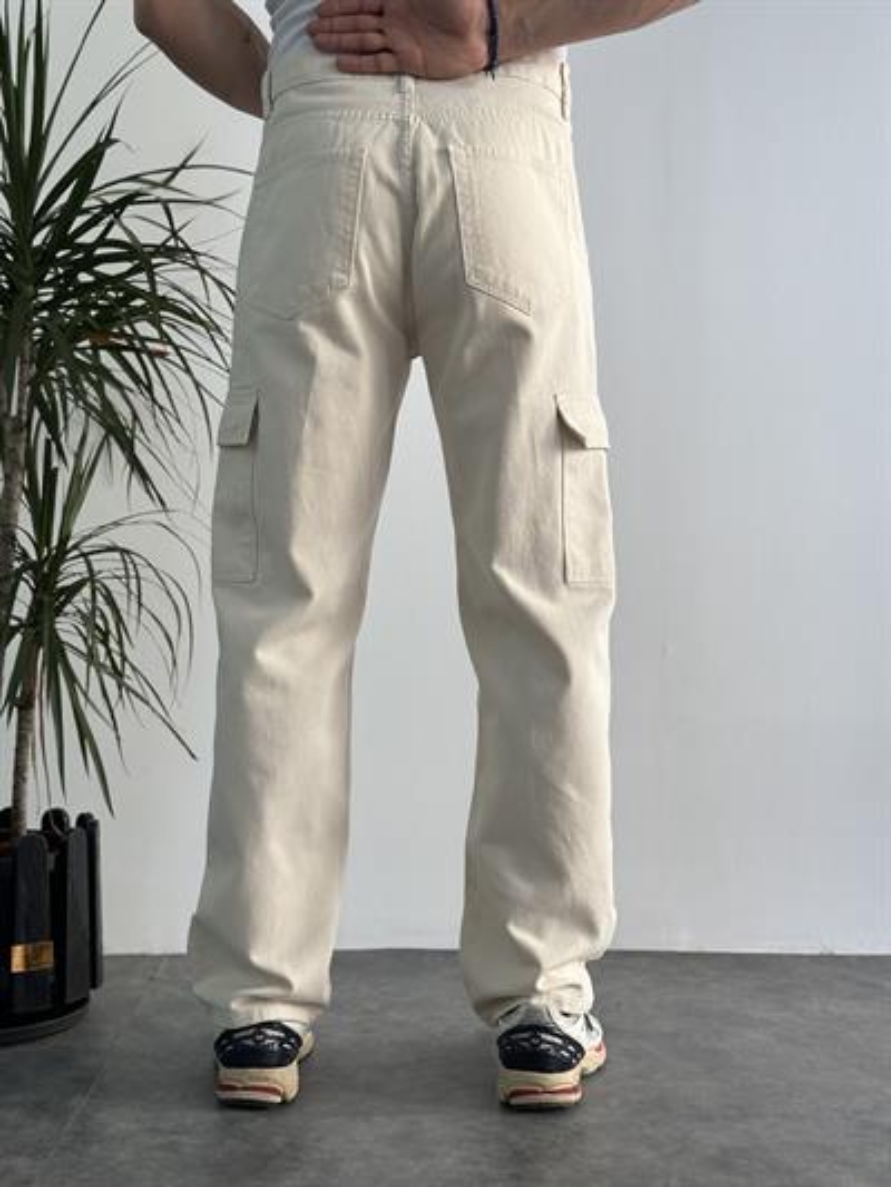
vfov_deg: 39.6
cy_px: 594
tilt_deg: -1.2
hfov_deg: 30.3
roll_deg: -0.2
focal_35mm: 48
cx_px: 446
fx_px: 1647
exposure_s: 1/411
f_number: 1.78
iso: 80
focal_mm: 6.86
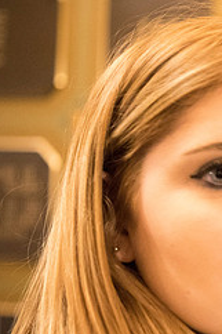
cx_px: 360
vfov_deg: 21.2
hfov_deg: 13.2
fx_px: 889
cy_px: 201
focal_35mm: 96
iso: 4000
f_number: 2.8
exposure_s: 1/100
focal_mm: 40
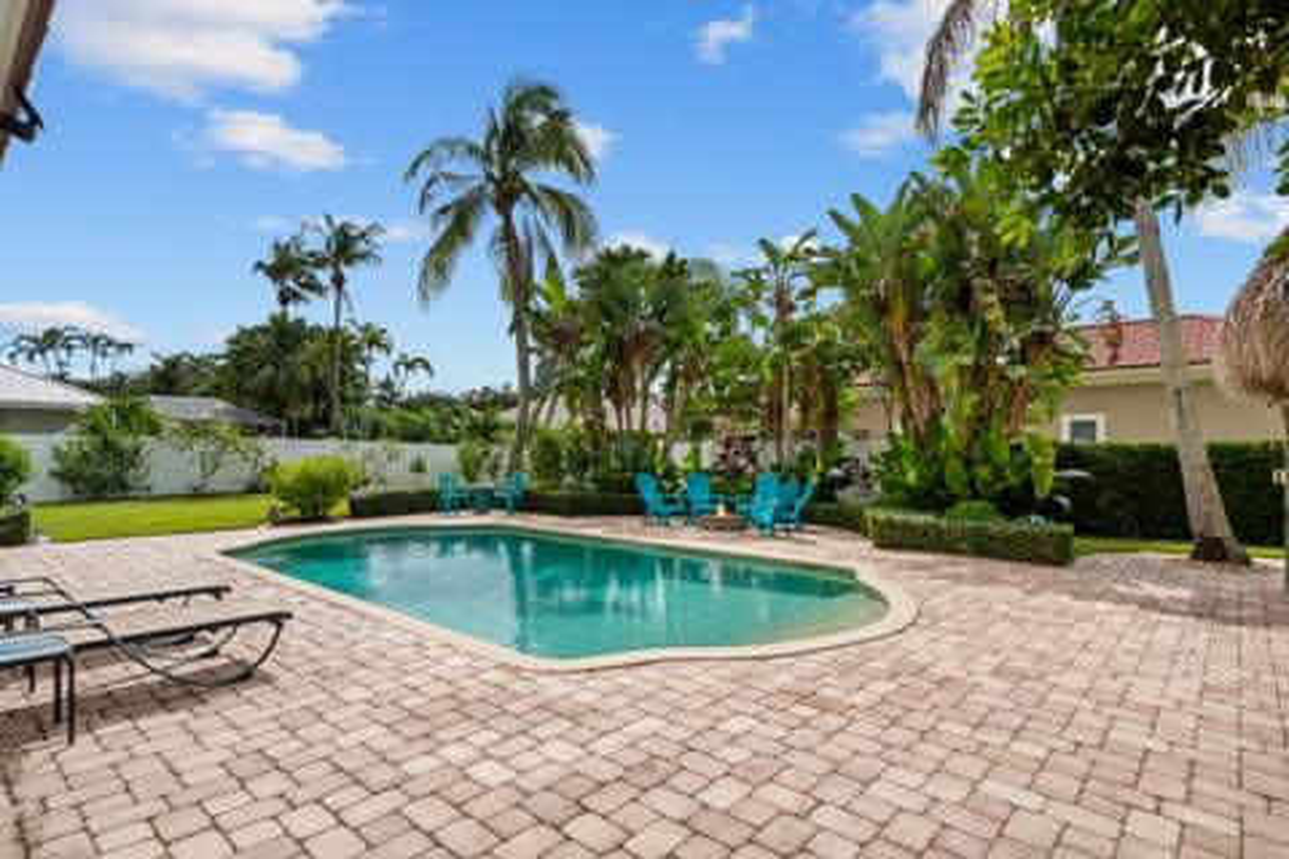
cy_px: 430
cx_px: 644
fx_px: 609
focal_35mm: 17
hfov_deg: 93.3
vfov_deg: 70.4
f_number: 8
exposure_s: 1/320
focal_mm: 17
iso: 800
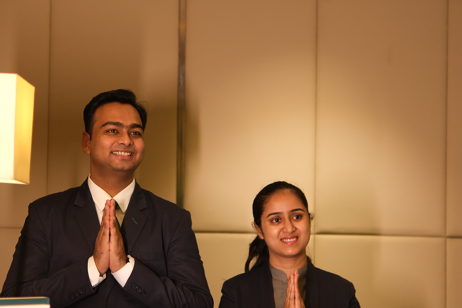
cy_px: 140
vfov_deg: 14.7
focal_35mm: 93
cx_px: 191
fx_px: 1193
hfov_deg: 21.9
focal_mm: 33
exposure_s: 1/200
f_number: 1.4
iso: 500
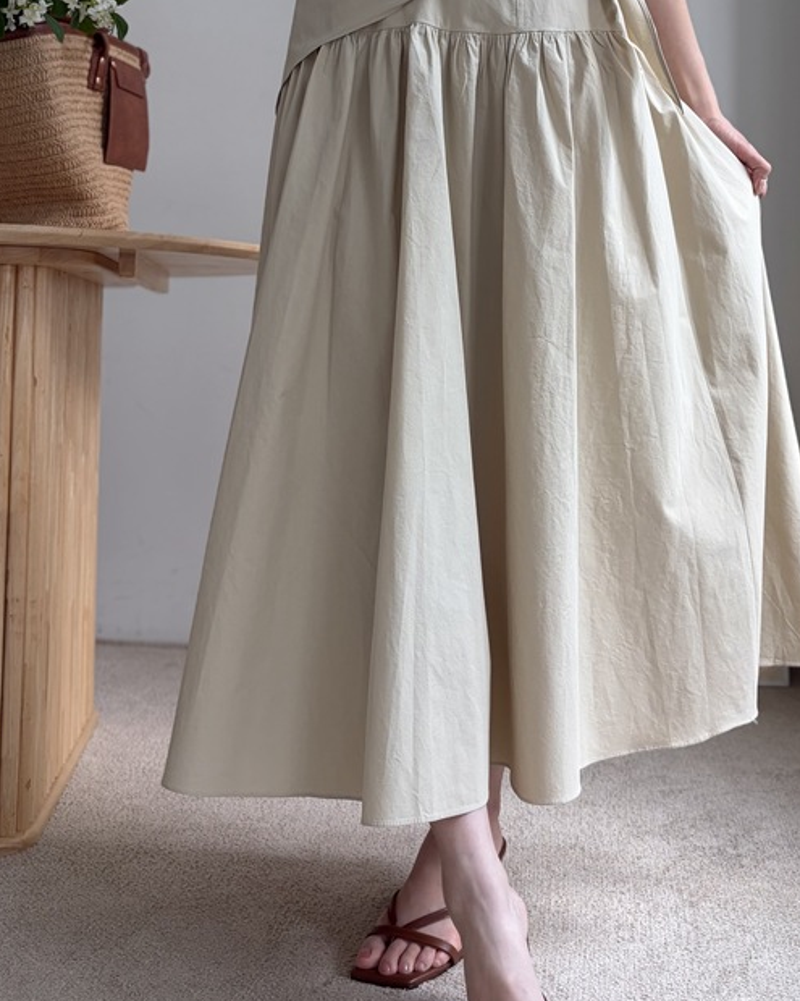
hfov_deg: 36.3
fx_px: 1214
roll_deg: -1.0
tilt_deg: +2.2
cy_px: 304
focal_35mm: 41
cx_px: 493
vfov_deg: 43.9
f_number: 1.6
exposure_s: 1/121
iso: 64
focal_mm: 5.96
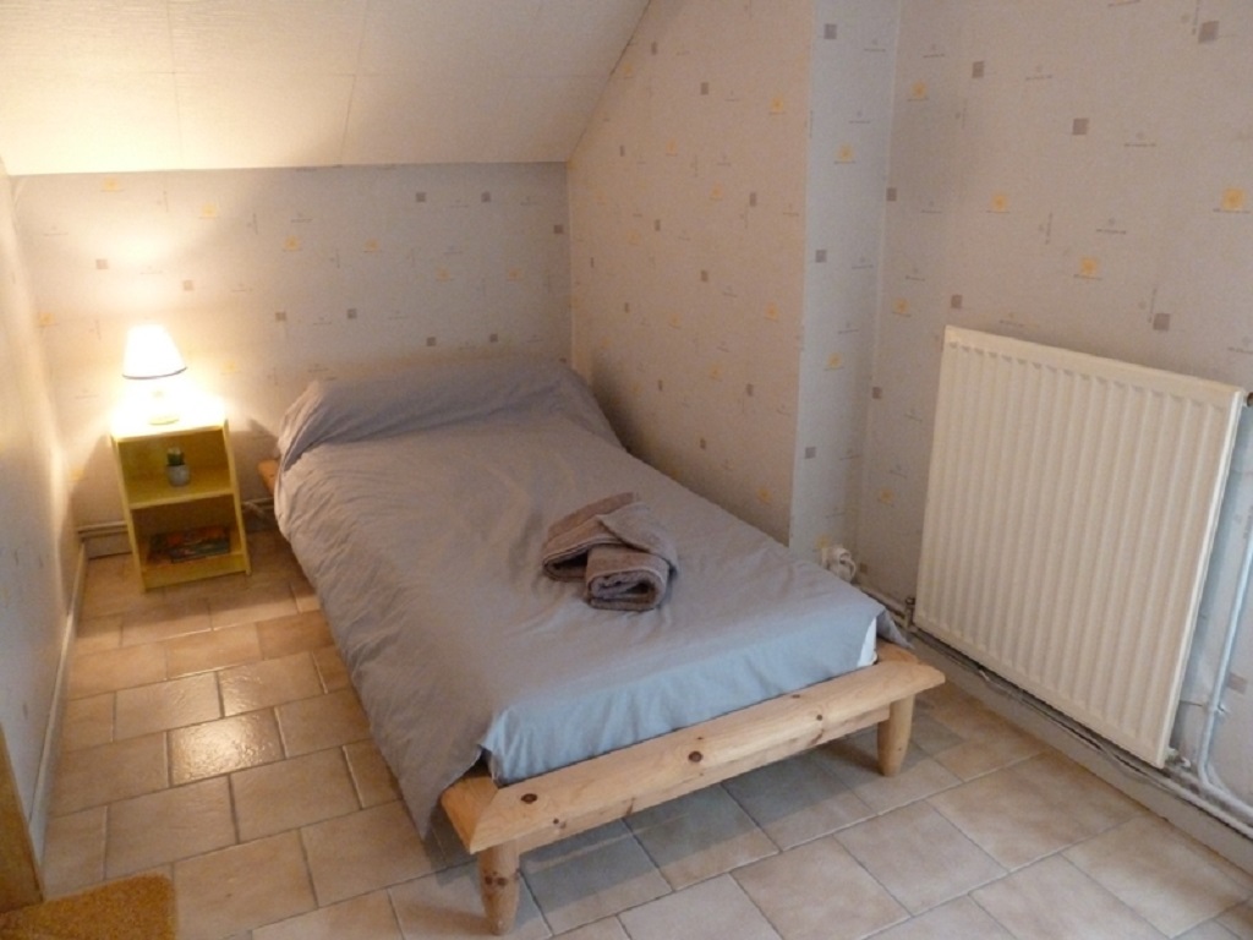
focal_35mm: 25
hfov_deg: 69.4
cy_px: 470
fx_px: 905
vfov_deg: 54.9
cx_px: 626
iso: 640
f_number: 3.3
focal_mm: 4.1
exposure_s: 1/15
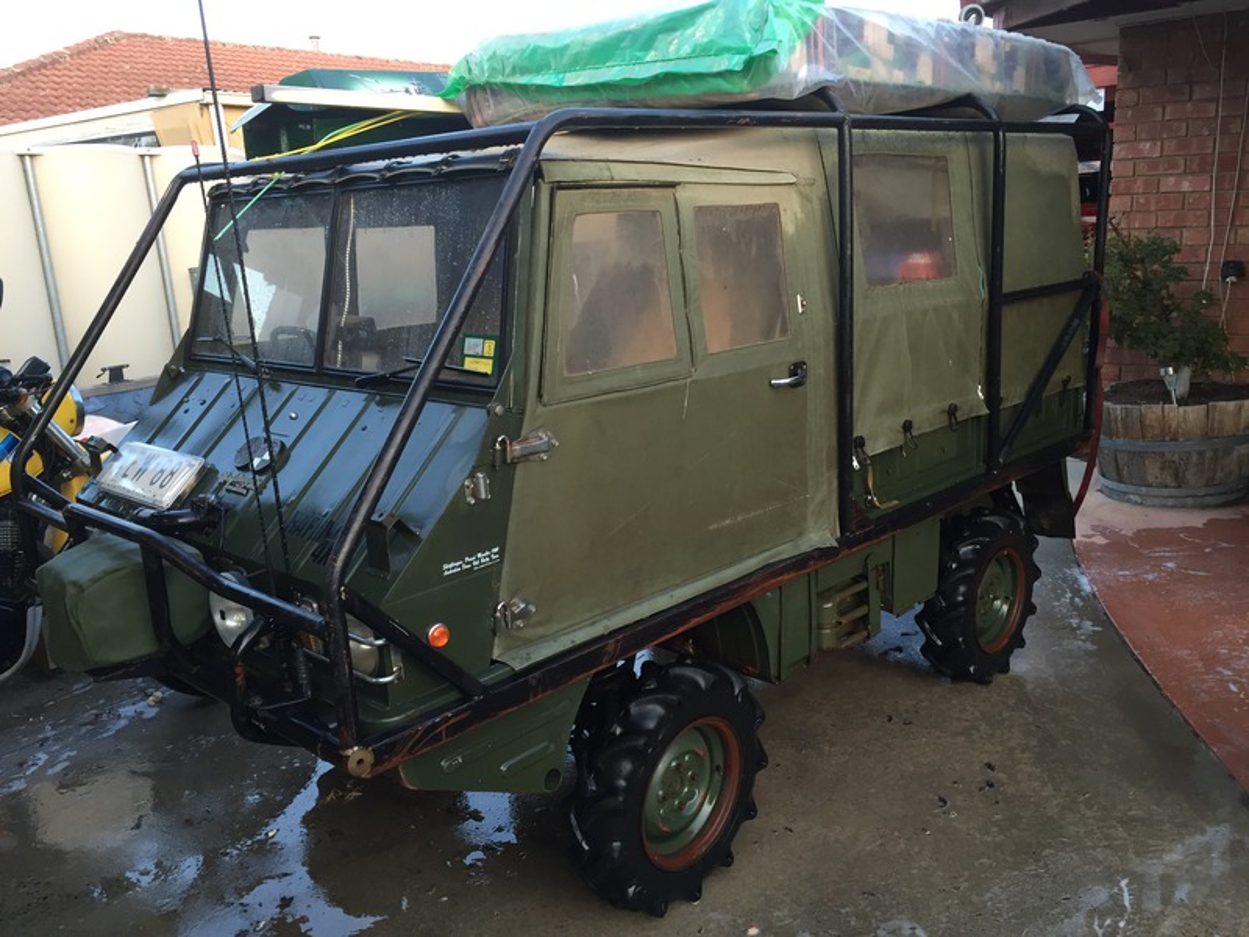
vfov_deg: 48.2
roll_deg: +3.5
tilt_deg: -12.8
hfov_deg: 61.7
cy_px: 468
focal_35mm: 29
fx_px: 1046
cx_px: 624
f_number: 2.2
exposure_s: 1/33
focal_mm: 4.15
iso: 80
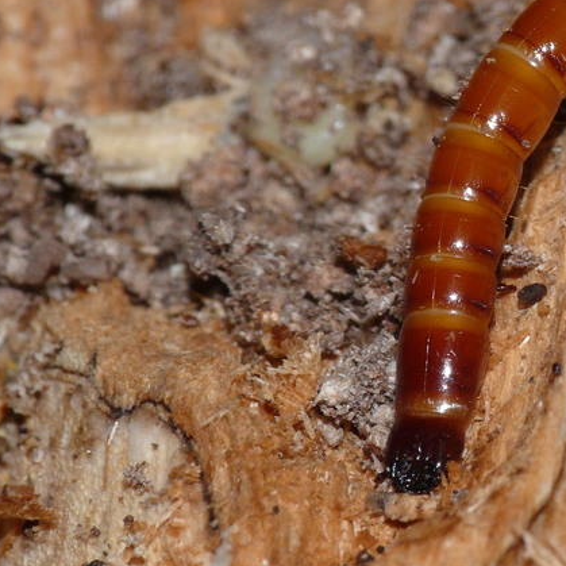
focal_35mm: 444
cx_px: 569
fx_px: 8213
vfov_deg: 3.9
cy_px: 201
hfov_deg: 3.9
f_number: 11
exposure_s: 1/250
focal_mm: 52.2
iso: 200
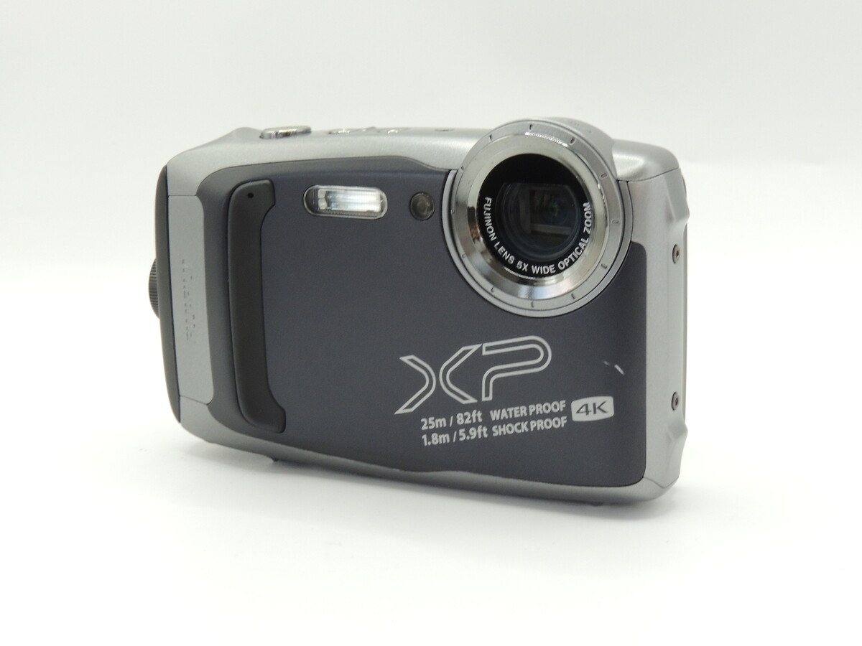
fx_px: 1743
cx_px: 431
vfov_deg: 21.0
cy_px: 323
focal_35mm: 70
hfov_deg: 27.8
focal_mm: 12.4
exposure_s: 1/20
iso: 400
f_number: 6.8
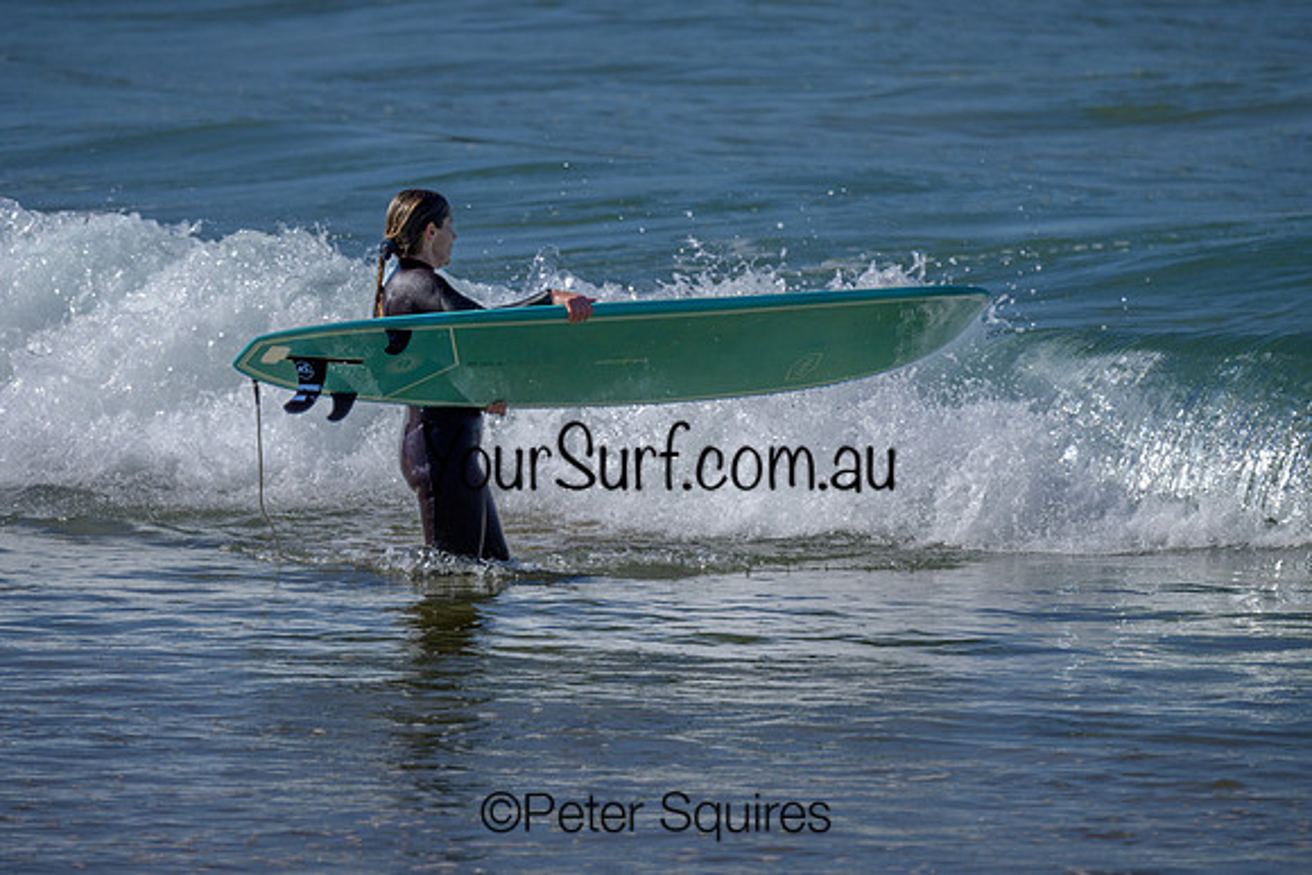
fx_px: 40060
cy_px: 410
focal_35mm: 1099
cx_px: 572
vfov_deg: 1.3
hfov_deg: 1.9
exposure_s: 1/2000
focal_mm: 800
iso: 160
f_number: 6.3
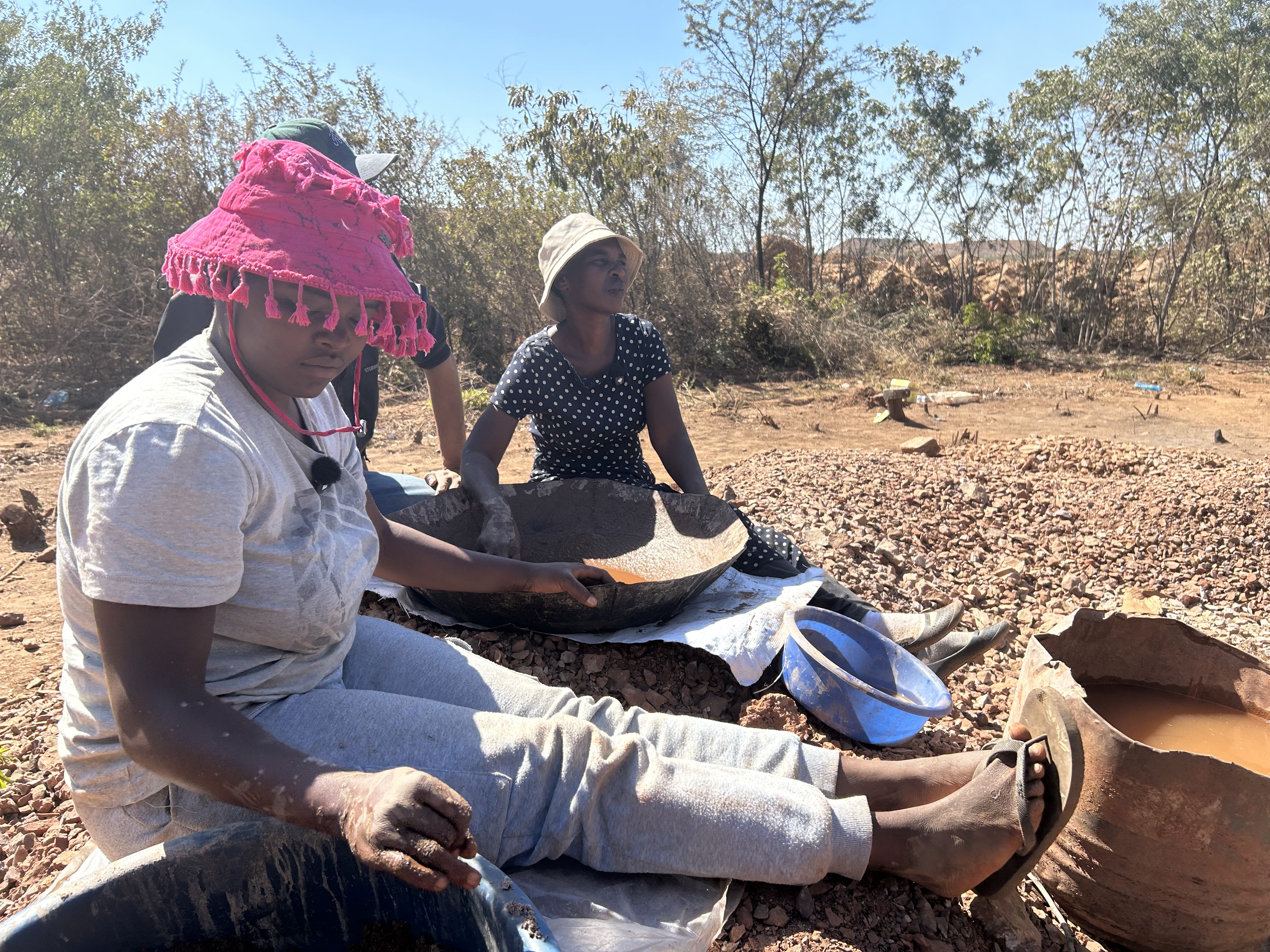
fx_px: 954
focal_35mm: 26
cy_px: 476
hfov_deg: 67.3
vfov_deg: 53.1
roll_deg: +0.6
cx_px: 635
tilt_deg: -10.8
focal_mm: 5.7
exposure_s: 1/1869
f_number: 1.5
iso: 50
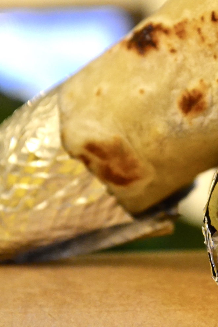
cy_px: 143
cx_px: 224
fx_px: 1507
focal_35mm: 166
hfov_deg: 8.2
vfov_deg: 12.4
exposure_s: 1/100
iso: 3200
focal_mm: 55
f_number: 5.6
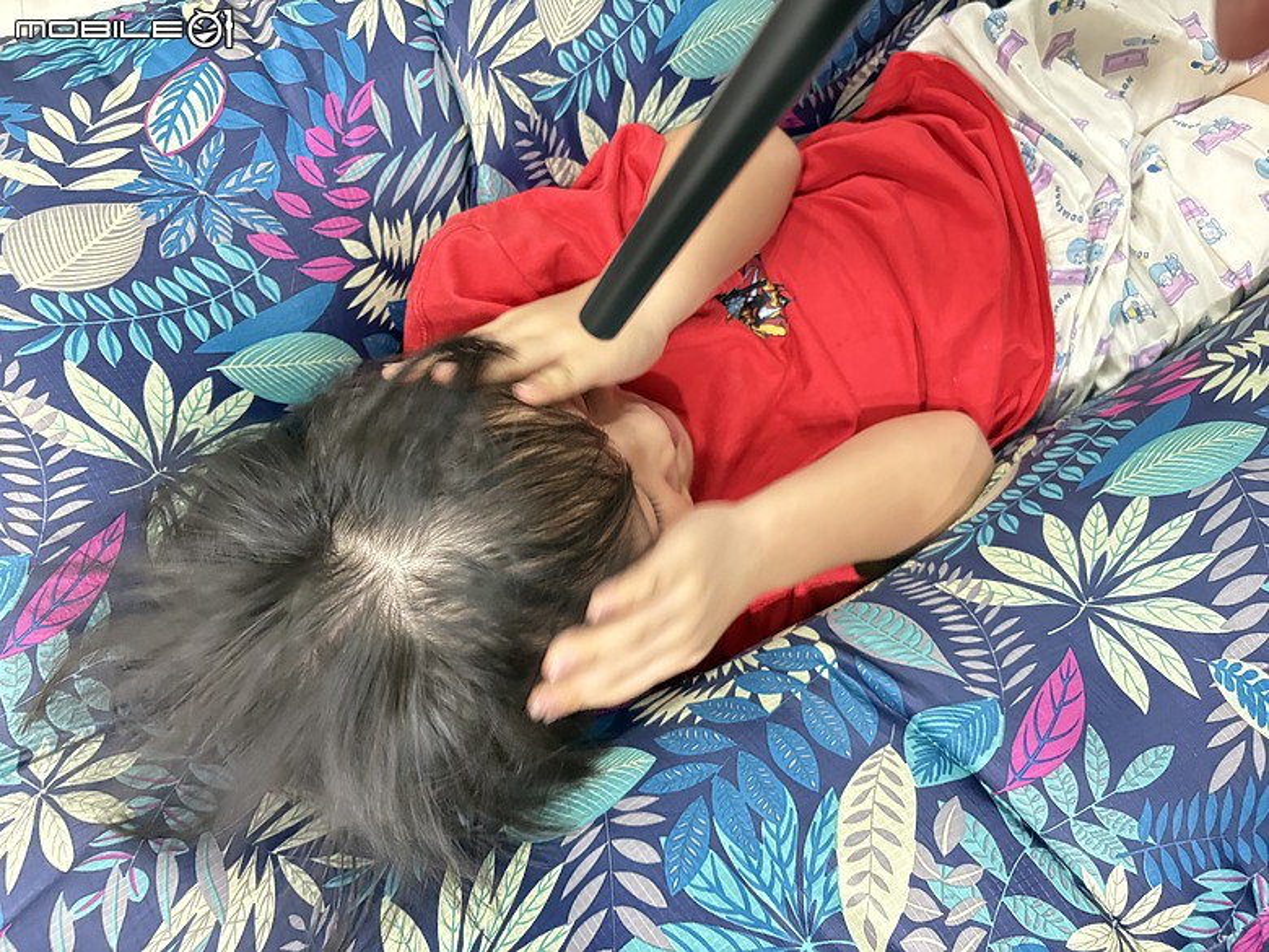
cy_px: 476
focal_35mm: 26
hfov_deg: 67.3
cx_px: 634
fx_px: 953
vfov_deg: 53.1
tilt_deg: -77.0
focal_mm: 5.96
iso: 800
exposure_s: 1/30
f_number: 1.6
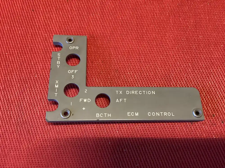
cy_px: 84
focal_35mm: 31
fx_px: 201
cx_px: 112
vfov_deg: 45.4
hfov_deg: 58.4
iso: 400
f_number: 2.4
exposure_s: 1/33
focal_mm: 3.3
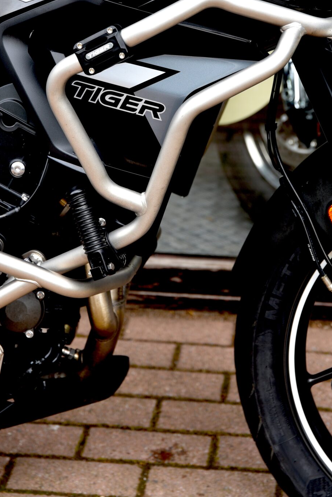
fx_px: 1811
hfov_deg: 10.5
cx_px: 197
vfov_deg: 15.5
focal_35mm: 131
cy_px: 74
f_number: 4.5
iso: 100
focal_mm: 70
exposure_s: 1/80
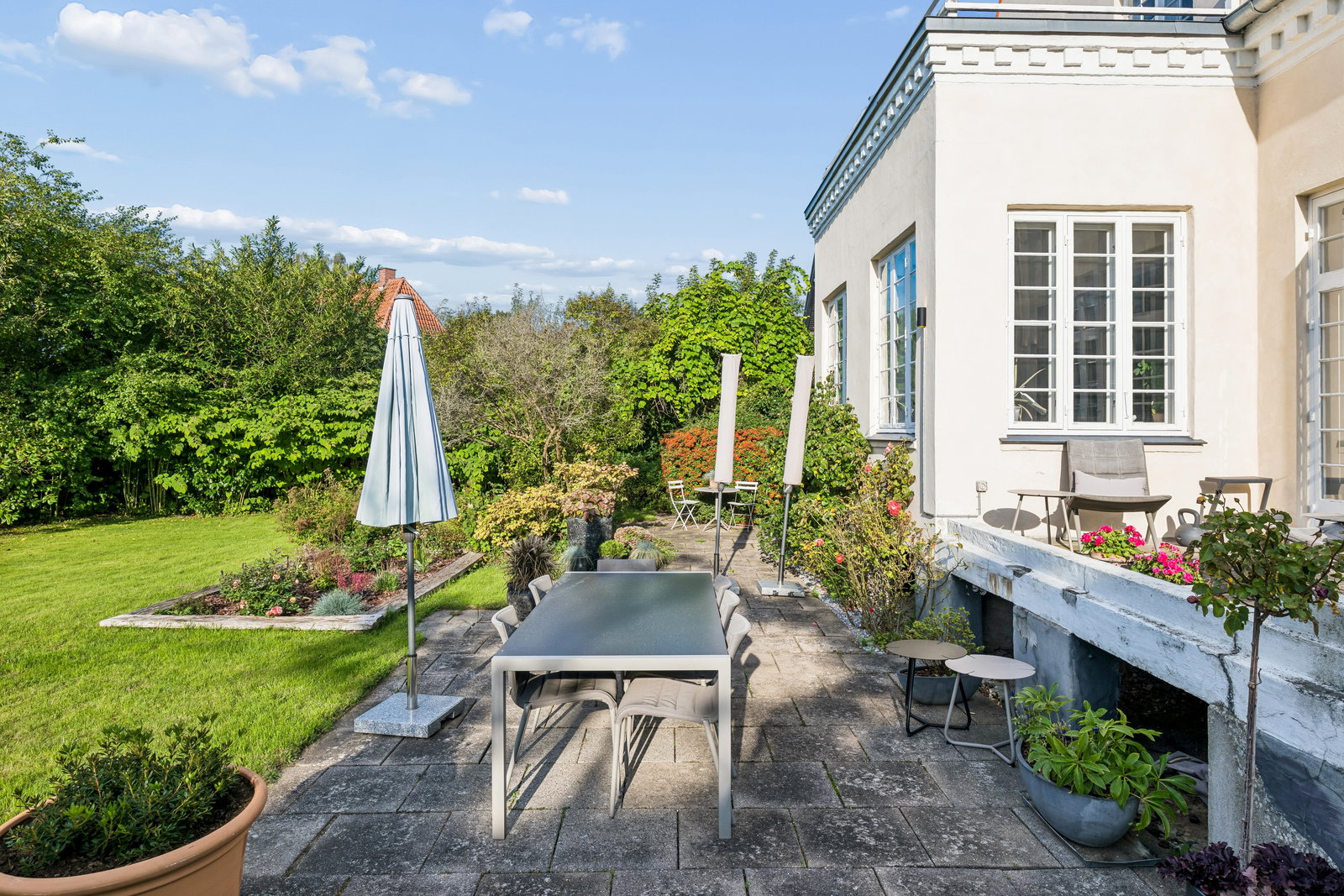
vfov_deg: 59.5
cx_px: 672
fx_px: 784
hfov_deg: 81.2
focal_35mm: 21
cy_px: 448
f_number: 9
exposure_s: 1/200
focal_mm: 21
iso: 160
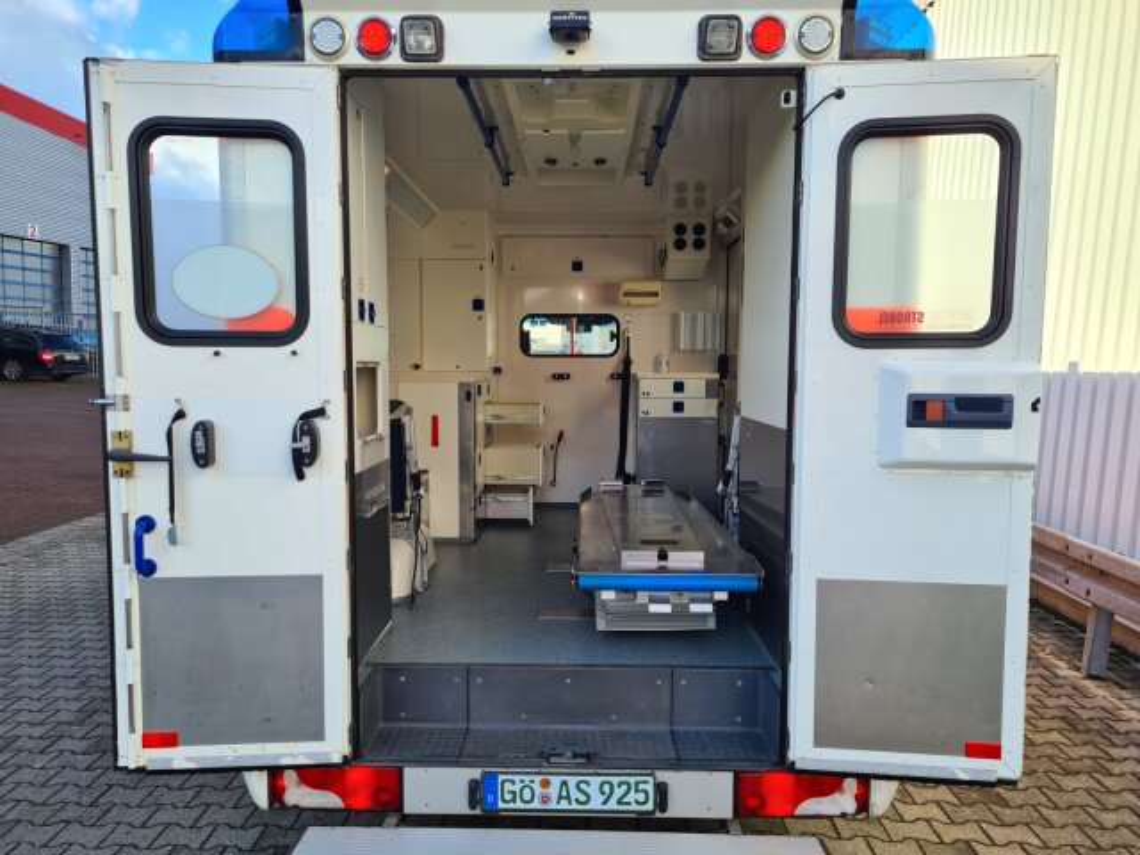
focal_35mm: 26
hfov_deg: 67.3
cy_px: 428
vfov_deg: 53.1
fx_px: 856
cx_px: 570
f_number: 1.8
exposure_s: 1/640
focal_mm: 5.4
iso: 50
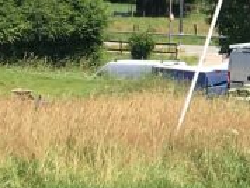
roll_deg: -2.1
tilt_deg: -1.9
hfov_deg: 8.1
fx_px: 1649
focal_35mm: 228
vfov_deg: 6.5
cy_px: -27
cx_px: 584
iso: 25
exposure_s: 1/785
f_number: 2.2
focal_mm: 4.15
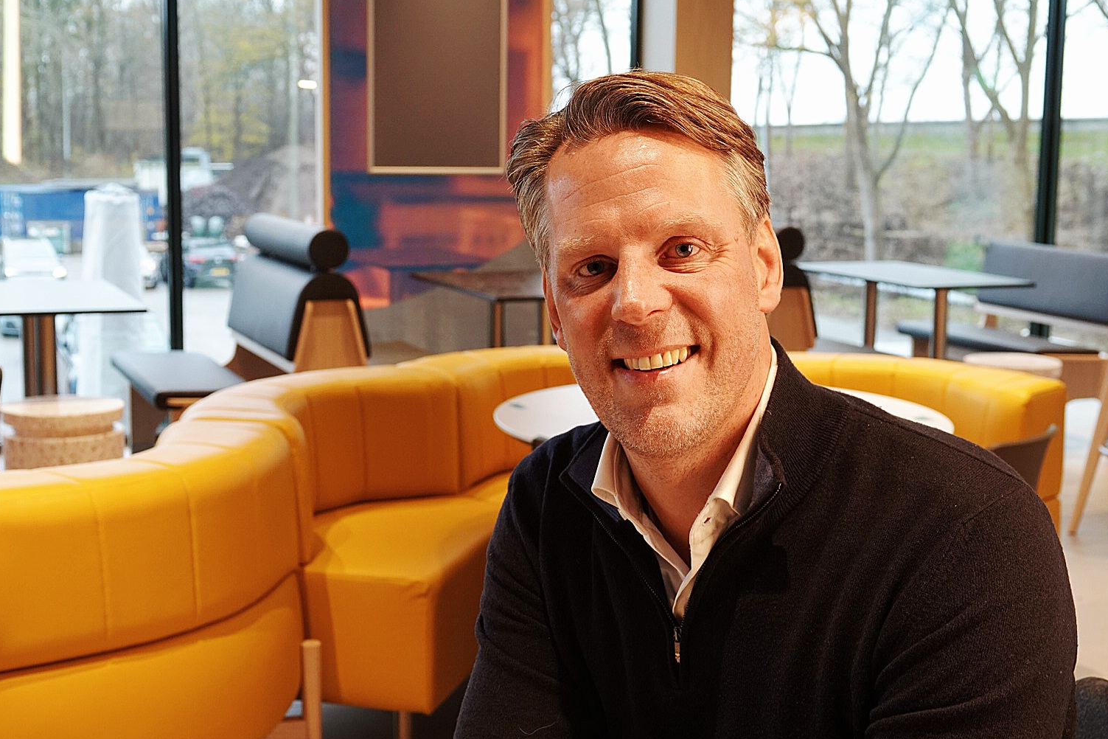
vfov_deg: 27.5
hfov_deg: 40.3
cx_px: 562
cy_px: 376
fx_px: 1508
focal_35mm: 49
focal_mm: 17.55
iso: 320
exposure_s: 1/50
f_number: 3.2
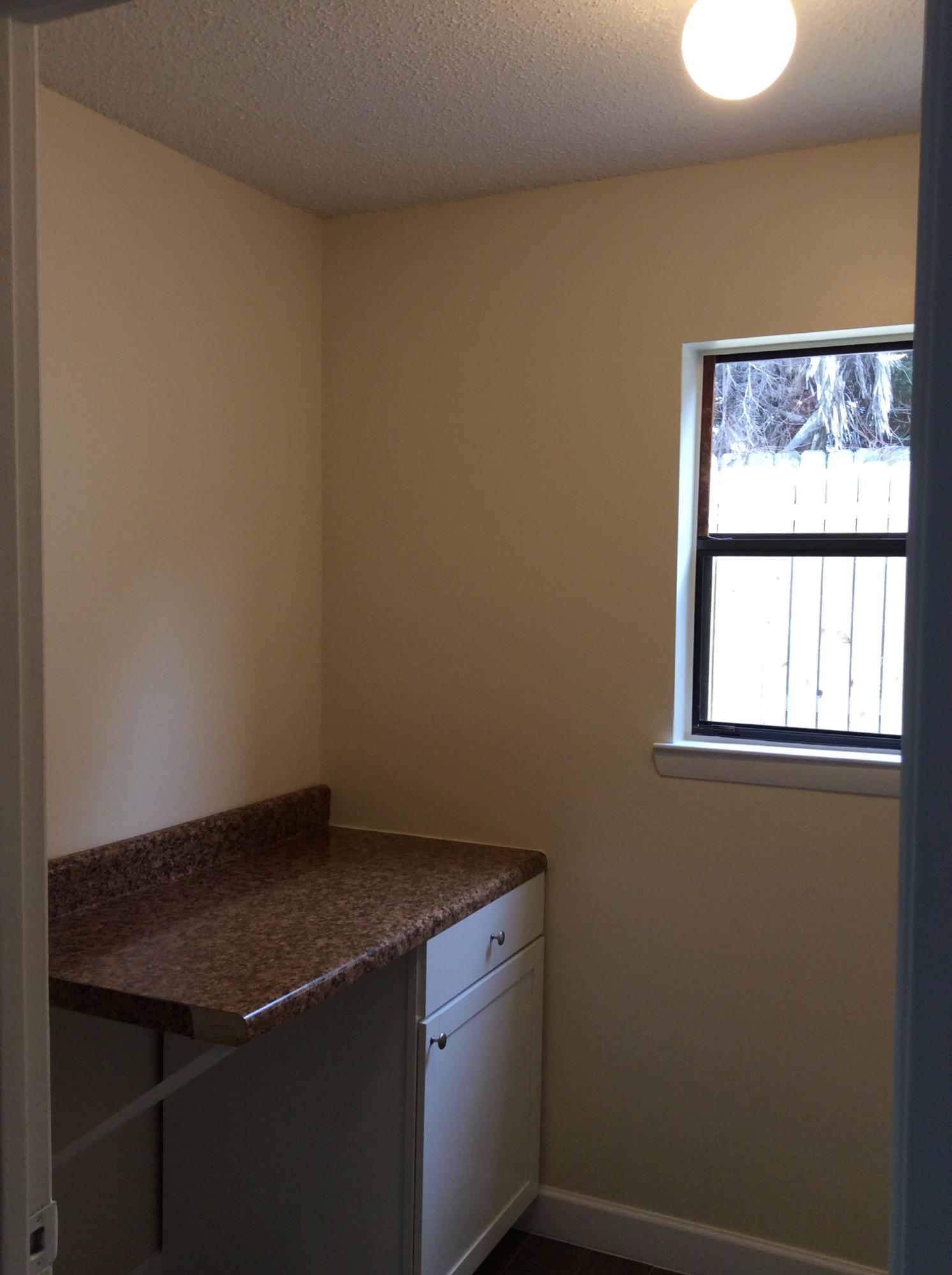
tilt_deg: -3.2
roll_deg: -0.6
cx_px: 476
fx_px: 1177
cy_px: 638
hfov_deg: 44.0
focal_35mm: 32
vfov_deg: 56.9
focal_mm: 3.3
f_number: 2.4
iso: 40
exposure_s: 1/24
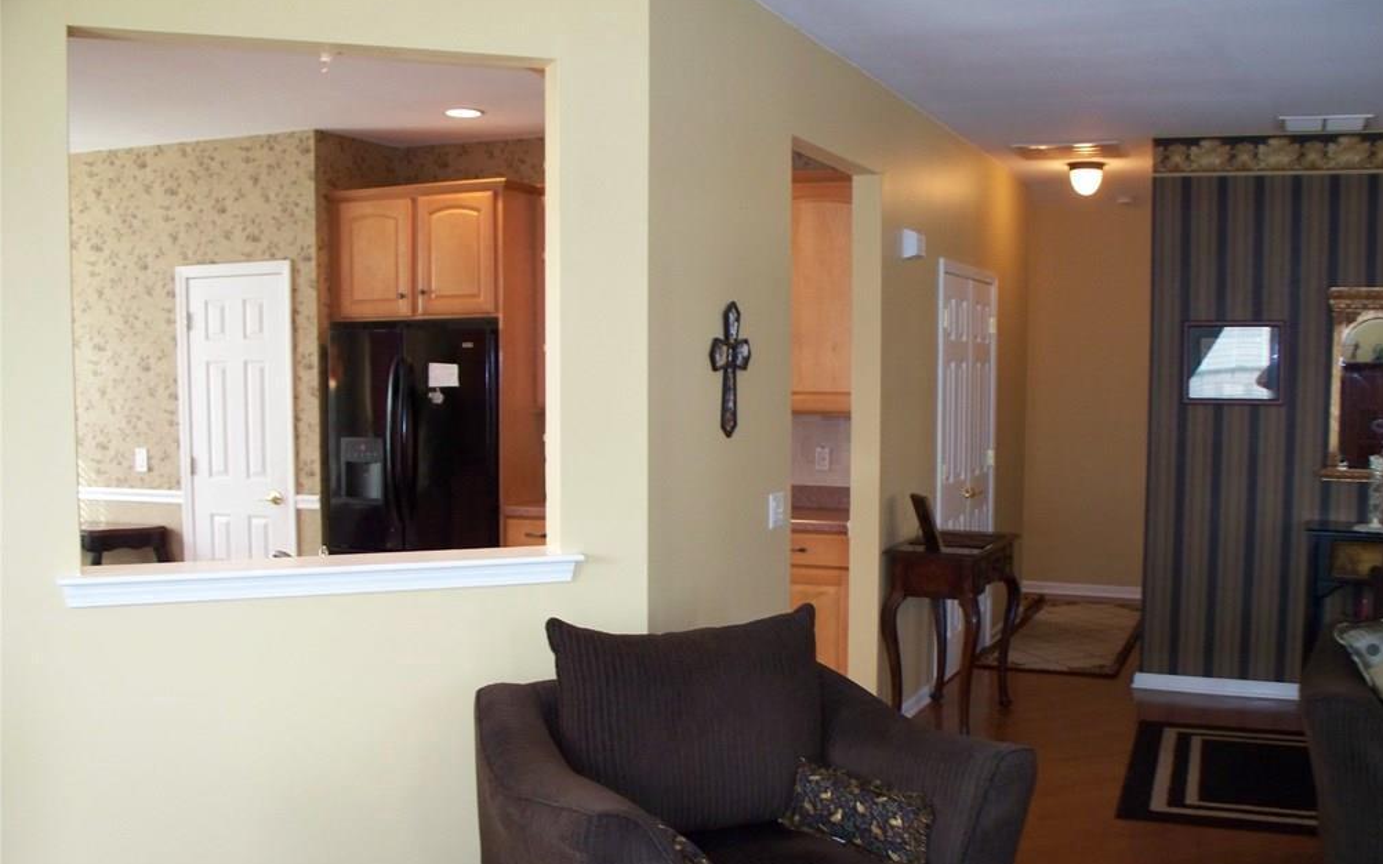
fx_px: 1470
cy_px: 498
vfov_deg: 32.7
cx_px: 705
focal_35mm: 39
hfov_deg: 50.4
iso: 200
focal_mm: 7.54
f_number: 2.8
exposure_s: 1/50
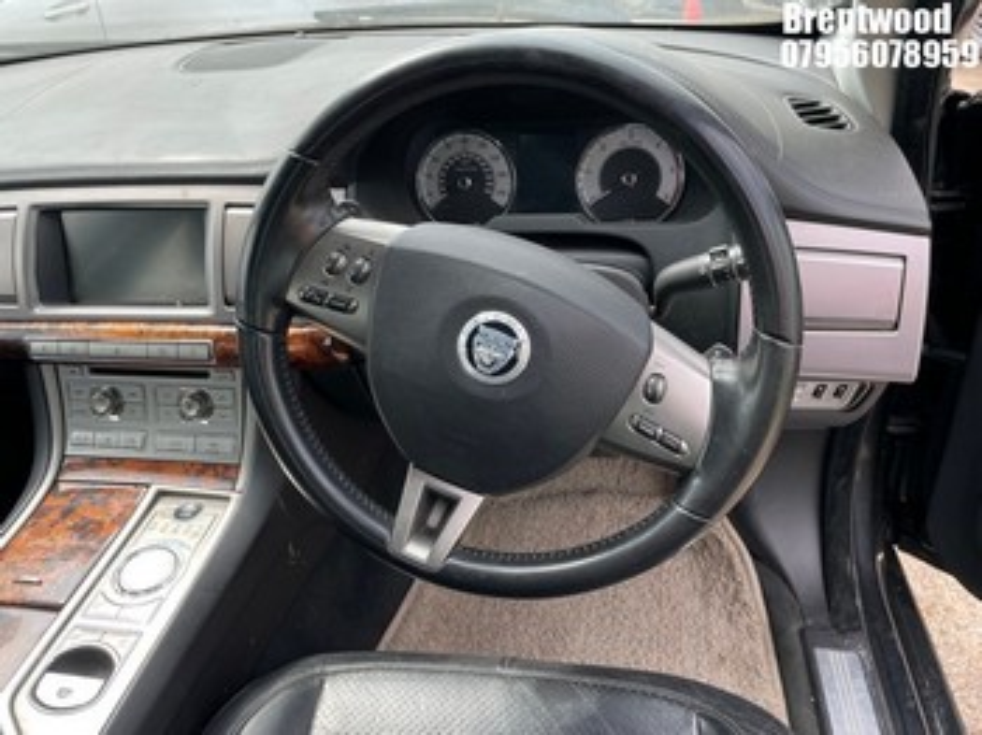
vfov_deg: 53.0
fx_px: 737
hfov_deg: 67.3
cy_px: 368
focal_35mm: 26
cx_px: 491
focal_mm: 4.2
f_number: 1.6
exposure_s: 1/321
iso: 32
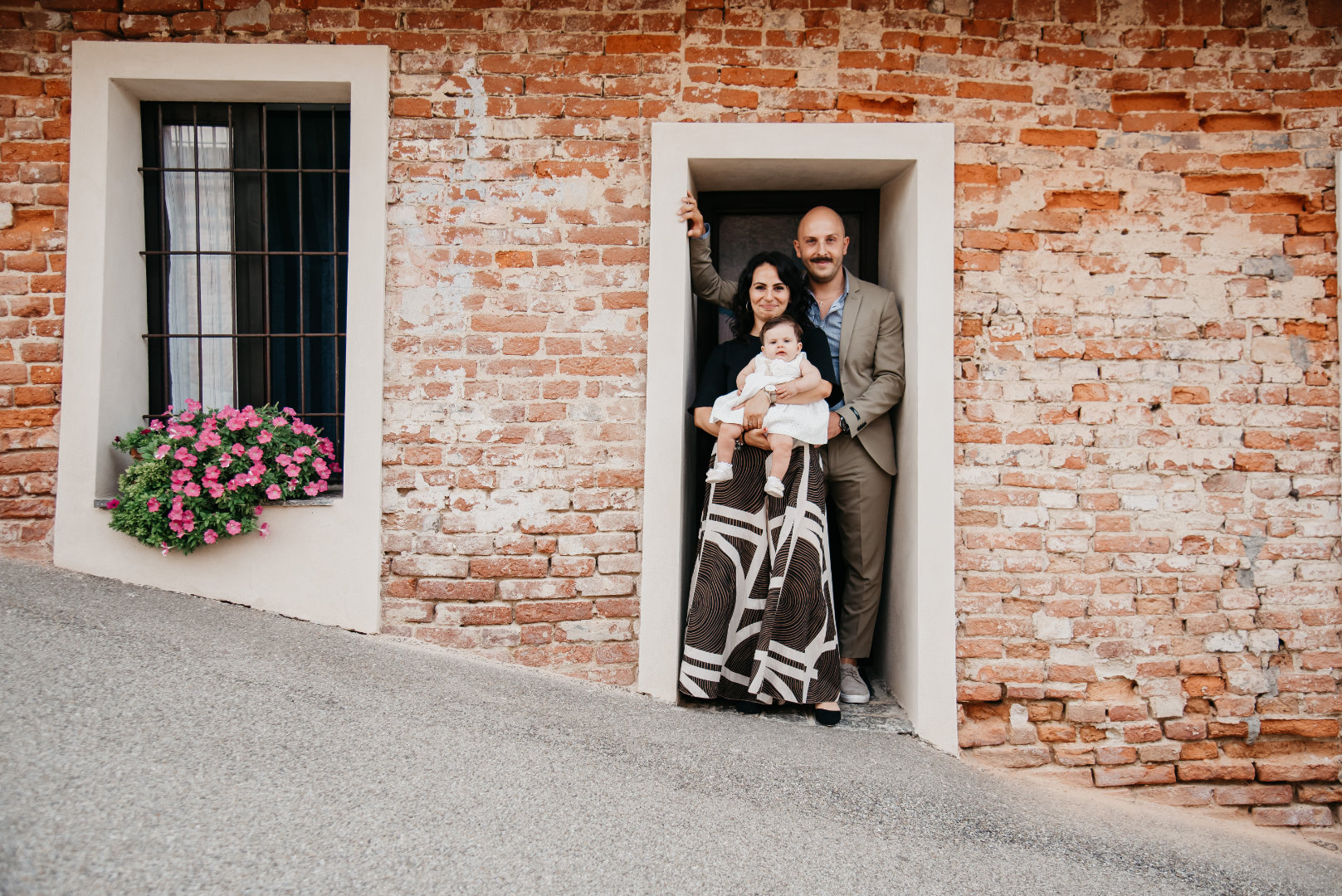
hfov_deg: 54.4
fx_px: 1305
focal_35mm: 35
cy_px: 448
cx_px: 671
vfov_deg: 37.9
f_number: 4
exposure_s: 1/800
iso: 200
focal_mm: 35
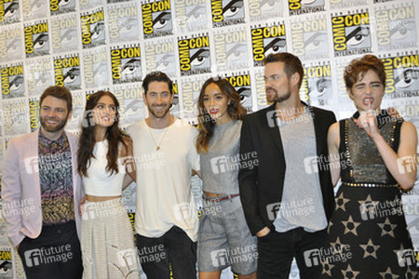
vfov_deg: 36.9
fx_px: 419
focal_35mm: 36
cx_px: 210
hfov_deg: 53.1
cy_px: 140
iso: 640
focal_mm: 24
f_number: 4
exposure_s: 1/60
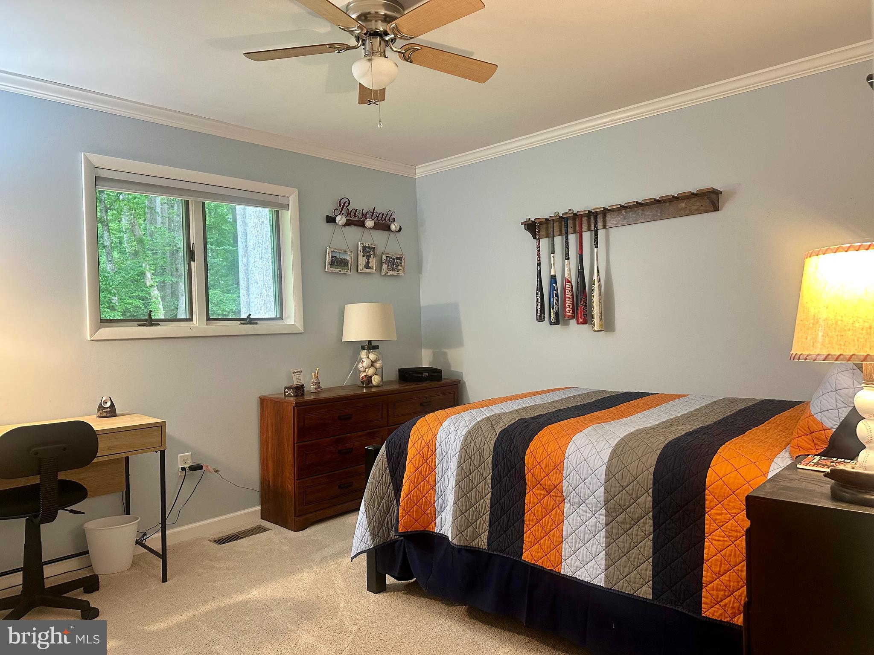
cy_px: 328
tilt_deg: -0.4
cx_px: 437
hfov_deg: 71.6
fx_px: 606
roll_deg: +1.3
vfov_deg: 56.8
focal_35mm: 24
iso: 250
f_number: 1.78
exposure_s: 1/60
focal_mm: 6.86
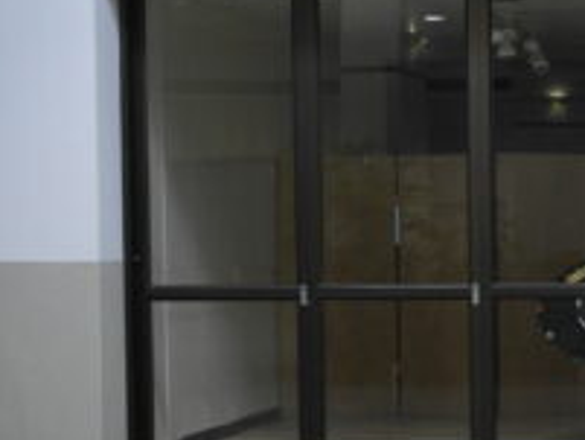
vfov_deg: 13.4
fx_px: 1860
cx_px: 829
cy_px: 312
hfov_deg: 16.5
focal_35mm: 110
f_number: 3.5
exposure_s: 1/60
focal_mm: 20
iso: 400
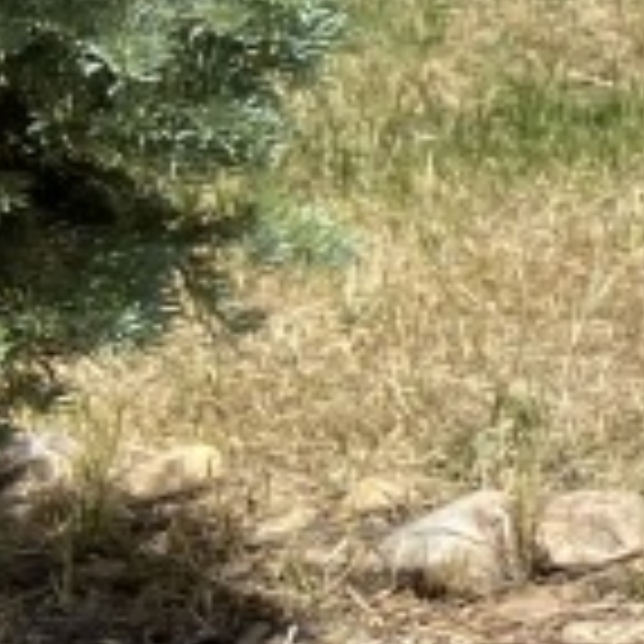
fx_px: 3473
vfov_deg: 10.5
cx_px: 1887
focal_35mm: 165
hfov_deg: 8.8
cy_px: -23
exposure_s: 1/2625
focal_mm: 4.25
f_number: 1.8
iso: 32
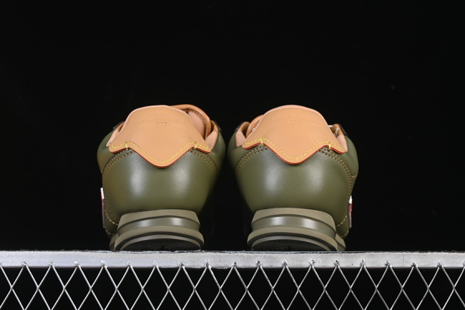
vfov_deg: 18.2
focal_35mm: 75
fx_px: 969
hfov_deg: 27.0
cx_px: 232
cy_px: 155
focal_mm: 50
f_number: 7.1
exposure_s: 1/60
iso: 160
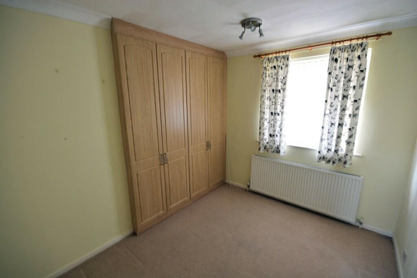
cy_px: 139
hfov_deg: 100.4
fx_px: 174
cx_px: 208
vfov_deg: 77.3
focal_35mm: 15
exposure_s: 1/6
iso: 400
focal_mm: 10
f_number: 8
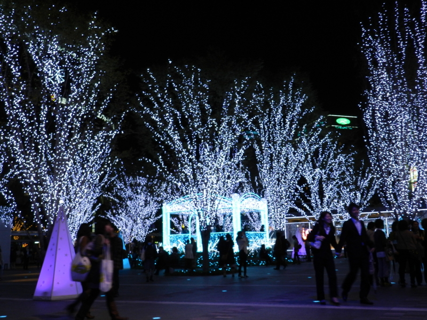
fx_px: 469
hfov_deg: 49.0
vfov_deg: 37.7
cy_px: 160
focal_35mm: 38
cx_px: 214
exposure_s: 1/30
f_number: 4
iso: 360
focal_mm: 6.7
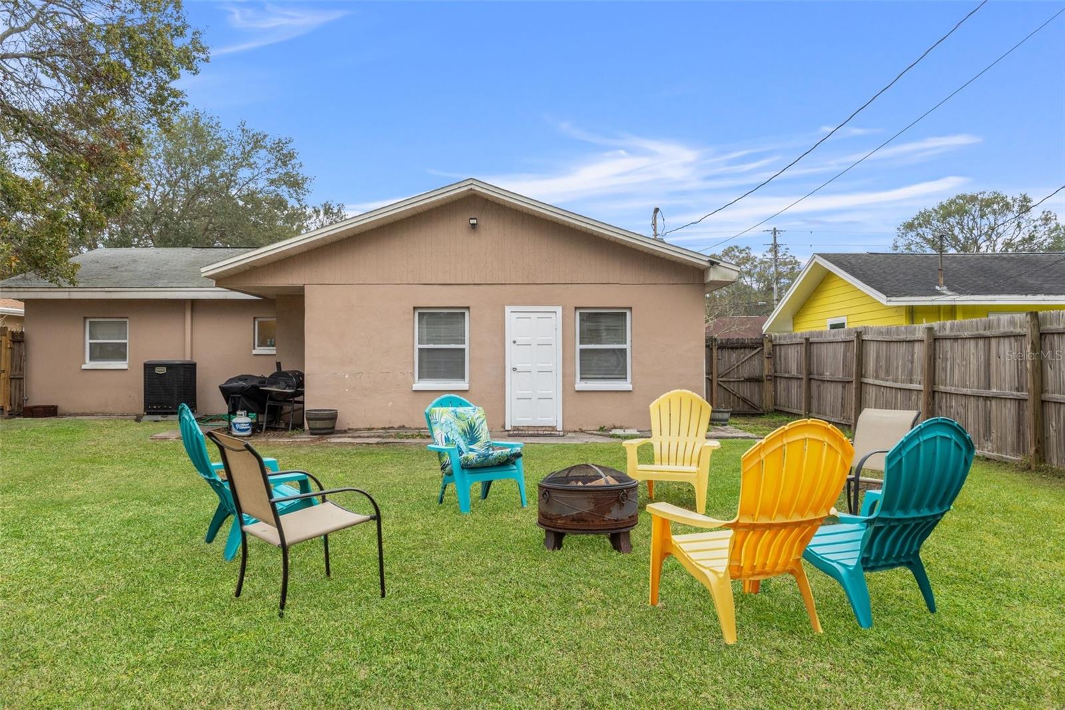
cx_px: 532
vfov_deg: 46.8
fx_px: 821
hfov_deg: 66.0
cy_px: 355
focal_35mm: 28
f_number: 8
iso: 400
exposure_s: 1/50
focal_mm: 18.5
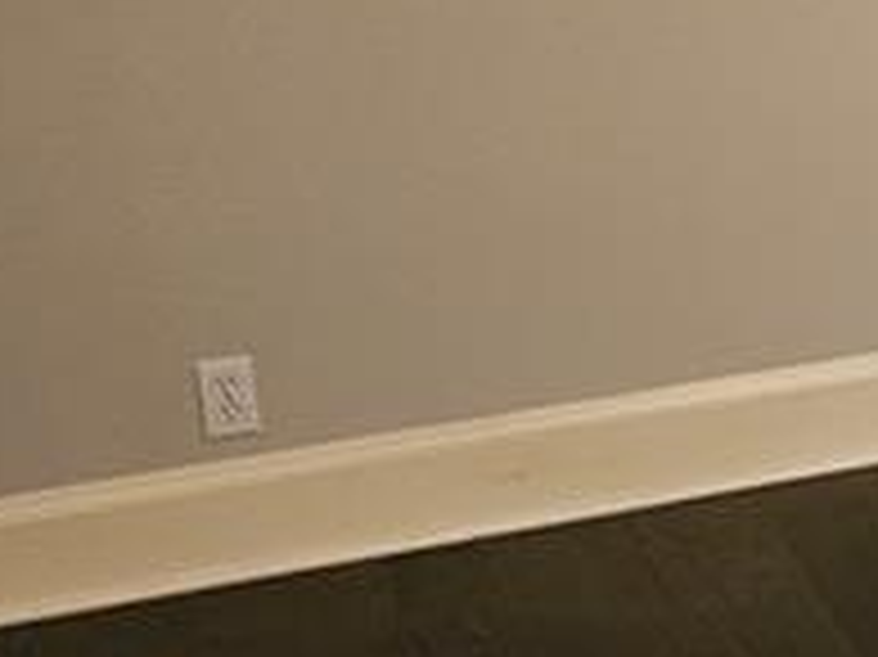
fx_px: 3067
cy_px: 162
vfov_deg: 12.2
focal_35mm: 121
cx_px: 1914
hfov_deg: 13.3
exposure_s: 1/24
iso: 640
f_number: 1.7
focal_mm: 6.3
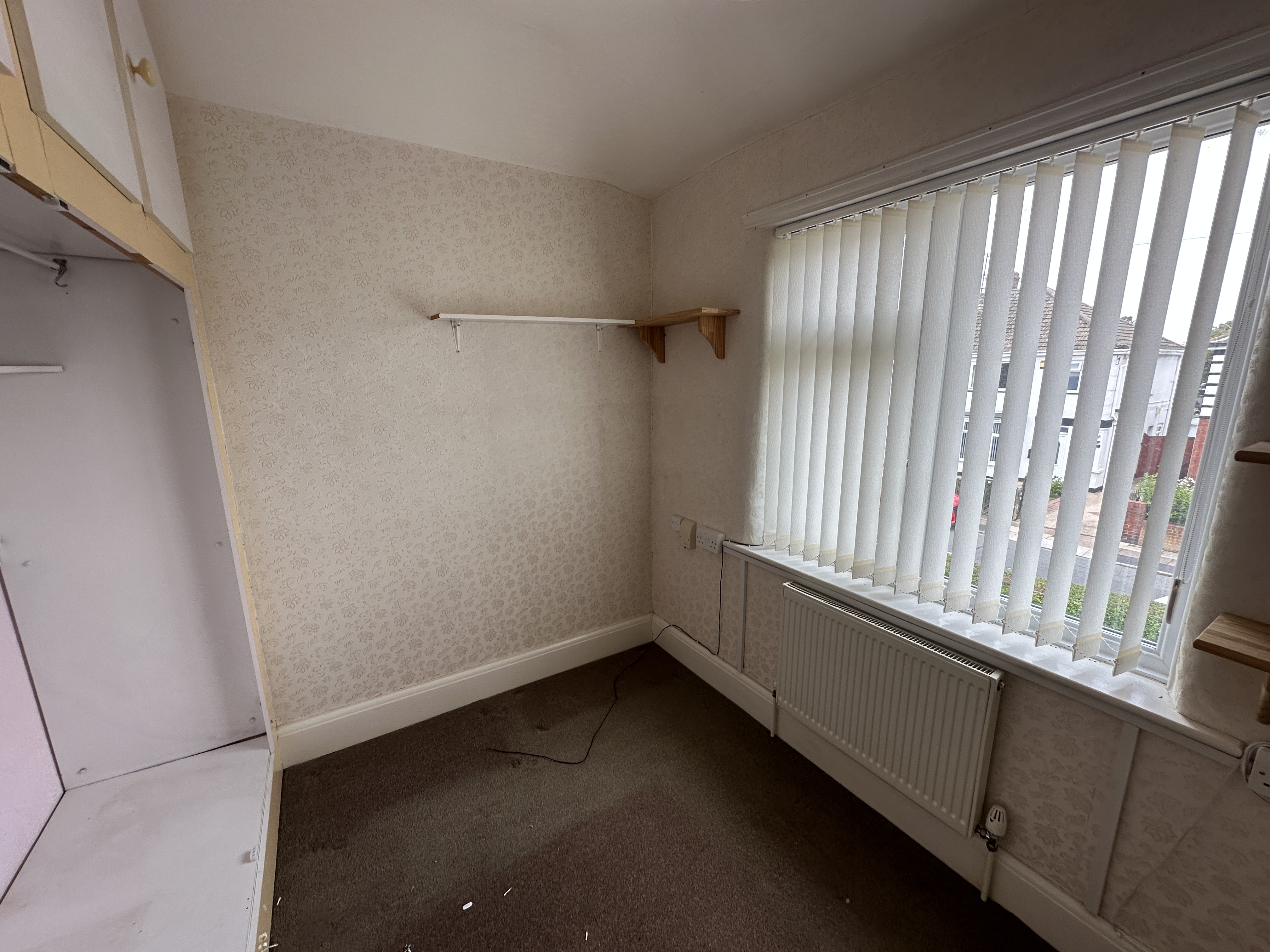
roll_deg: +0.0
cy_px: 476
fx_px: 514
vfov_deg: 85.7
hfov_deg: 102.1
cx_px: 635
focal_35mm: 14
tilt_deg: -13.1
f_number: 2.2
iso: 50
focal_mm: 2.22
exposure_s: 1/99
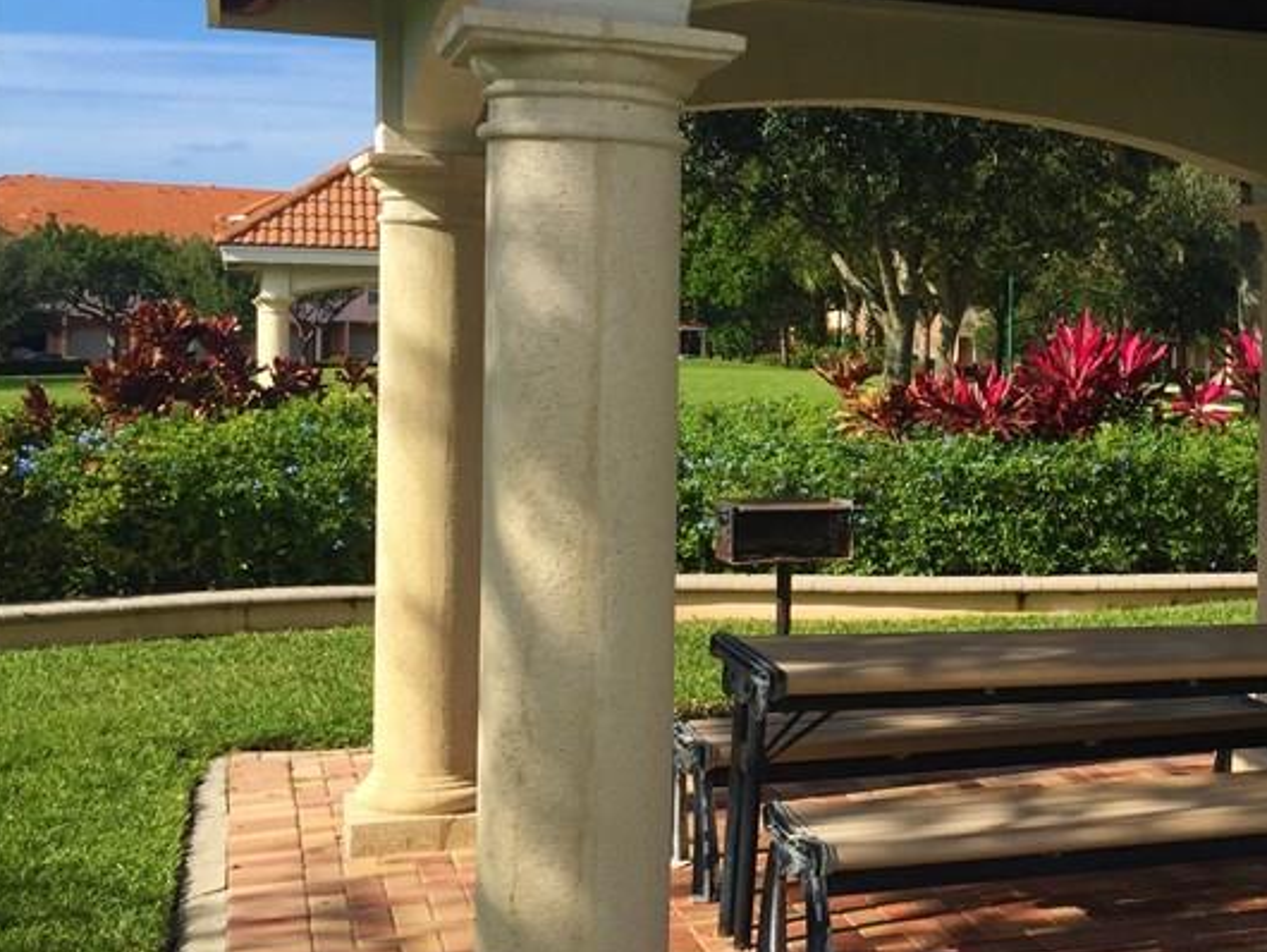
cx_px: 1210
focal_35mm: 56
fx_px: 2051
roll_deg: -0.7
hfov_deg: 32.1
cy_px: 404
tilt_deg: -1.9
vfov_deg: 26.1
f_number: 2.2
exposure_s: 1/1464
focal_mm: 4.15
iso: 32
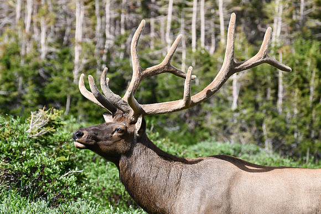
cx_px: 160
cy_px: 107
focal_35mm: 292
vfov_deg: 4.7
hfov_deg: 7.1
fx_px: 2604
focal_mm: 195
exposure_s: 1/1000
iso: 220
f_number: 5.6
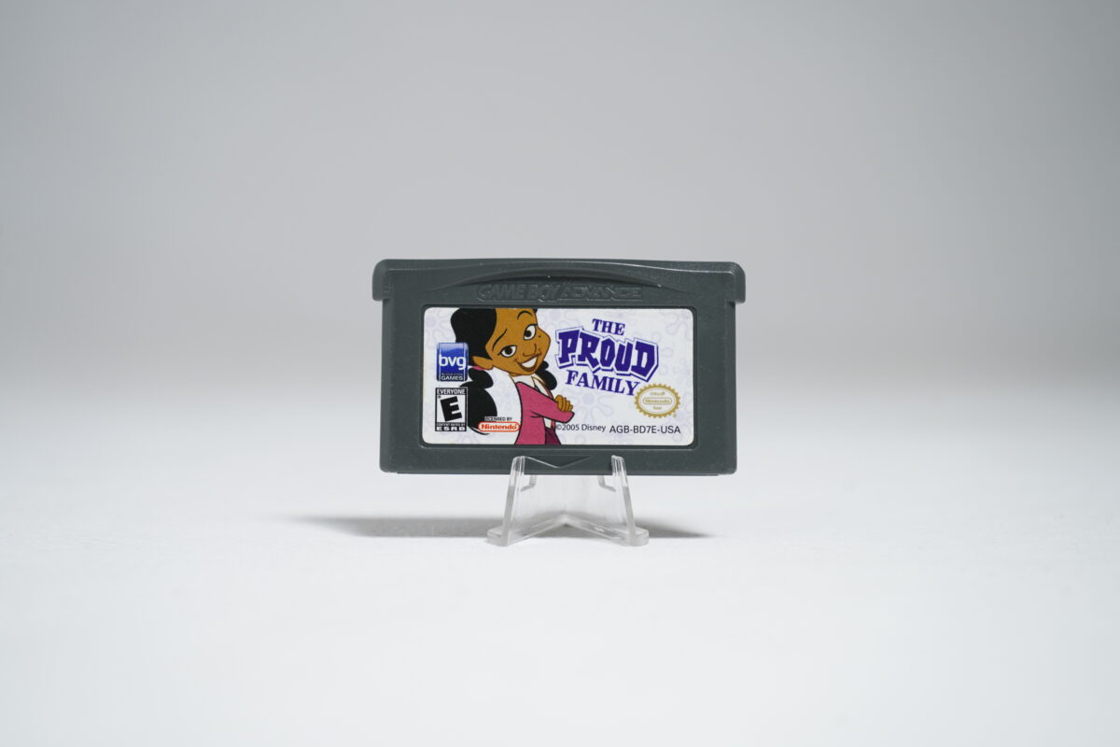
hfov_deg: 28.8
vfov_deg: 19.5
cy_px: 374
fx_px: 2178
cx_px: 560
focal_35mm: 70
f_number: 7.1
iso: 640
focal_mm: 70
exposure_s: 1/20
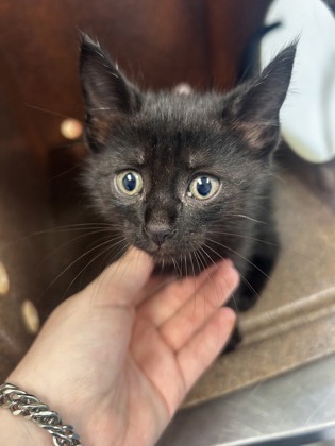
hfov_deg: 53.1
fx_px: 335
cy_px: 223
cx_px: 168
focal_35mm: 26
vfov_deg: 67.3
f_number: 1.5
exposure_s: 1/59
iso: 125
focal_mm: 5.7
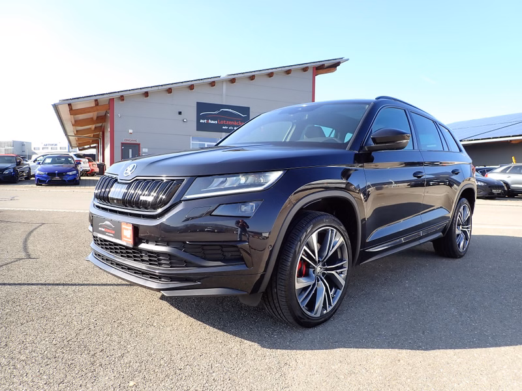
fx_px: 377
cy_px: 196
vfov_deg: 54.9
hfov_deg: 69.4
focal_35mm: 25
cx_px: 261
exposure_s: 1/400
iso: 100
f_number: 2.8
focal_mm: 4.5
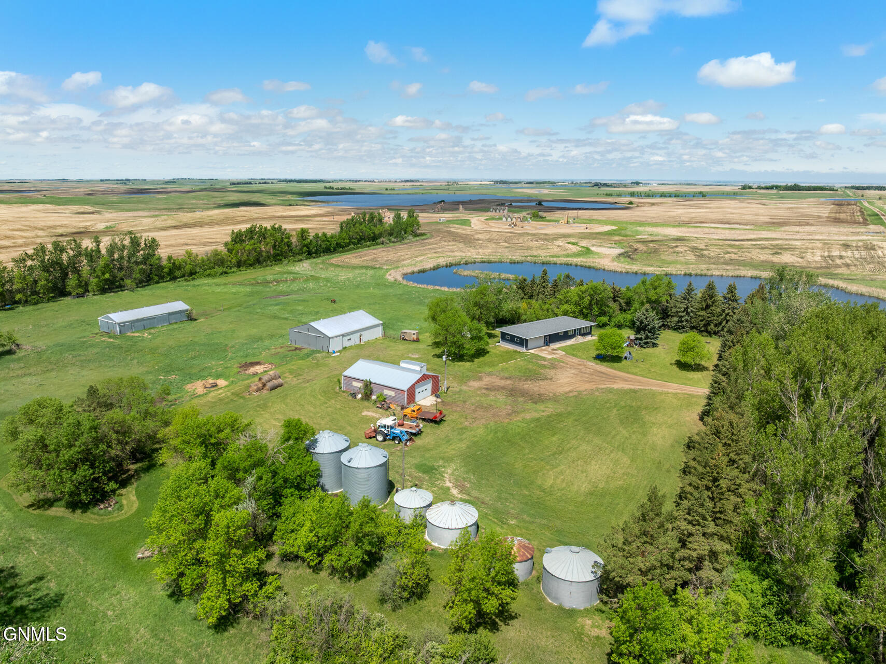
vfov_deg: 56.8
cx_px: 443
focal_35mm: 24
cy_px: 332
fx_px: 614
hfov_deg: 71.6
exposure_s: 1/1000
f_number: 6.3
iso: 200
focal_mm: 12.29
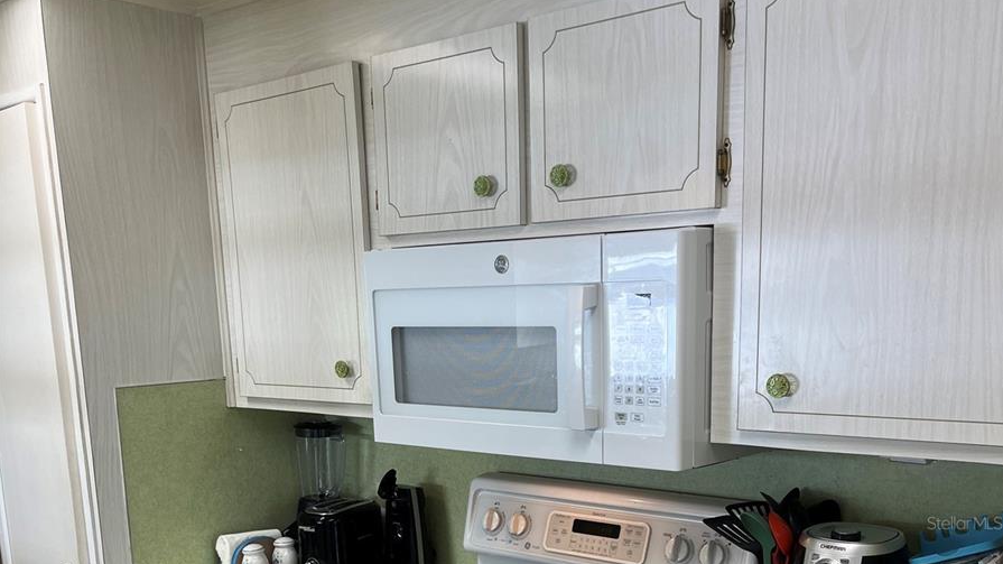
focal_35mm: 38
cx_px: 502
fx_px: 1010
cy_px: 523
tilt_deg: -10.7
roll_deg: +2.1
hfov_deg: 52.8
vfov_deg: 29.7
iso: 64
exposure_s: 1/120
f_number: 1.6
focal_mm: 5.1
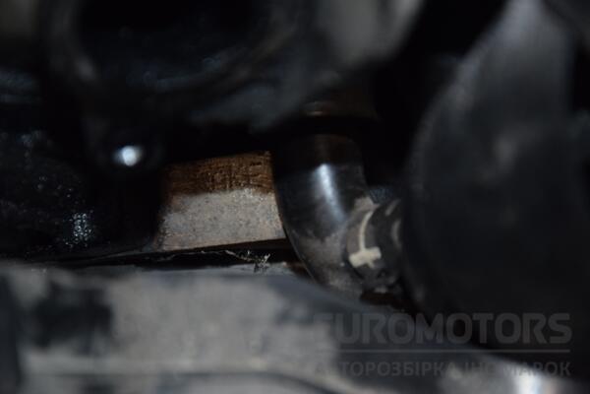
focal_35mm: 158
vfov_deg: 8.7
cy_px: 197
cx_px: 295
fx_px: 2581
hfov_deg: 13.0
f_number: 5.6
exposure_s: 1/60
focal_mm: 105
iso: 800
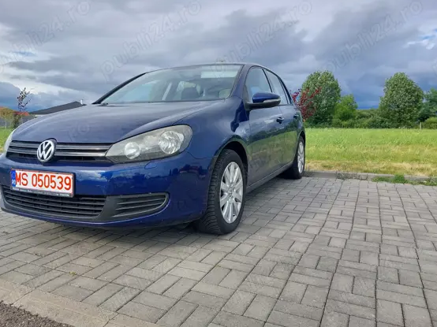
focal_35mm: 26
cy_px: 167
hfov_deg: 67.3
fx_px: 328
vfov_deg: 53.0
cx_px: 205
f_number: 1.8
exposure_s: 1/549
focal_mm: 5.23
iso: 25
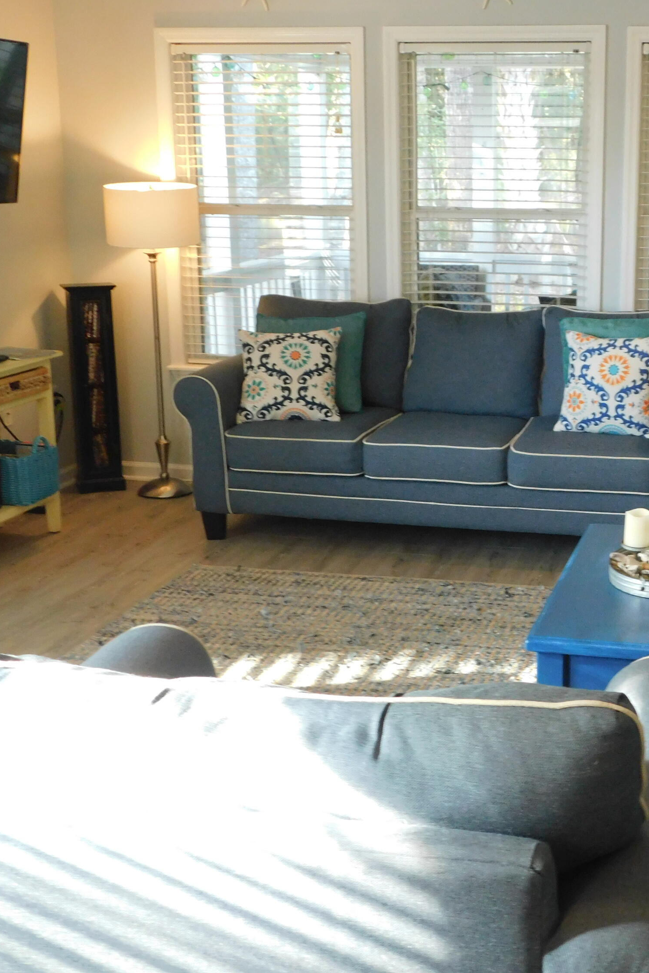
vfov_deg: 39.6
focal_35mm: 50
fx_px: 1352
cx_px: 522
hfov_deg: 26.5
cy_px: 486
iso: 400
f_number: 3.5
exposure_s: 1/20
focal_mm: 6.3
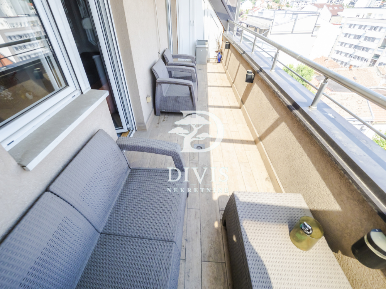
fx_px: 156
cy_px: 144
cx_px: 193
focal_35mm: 14
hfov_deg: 102.1
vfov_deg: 85.7
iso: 400
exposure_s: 1/800
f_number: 4
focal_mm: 7
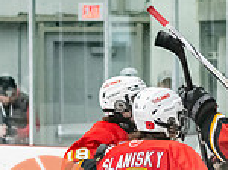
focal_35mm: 310
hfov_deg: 6.4
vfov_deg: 4.8
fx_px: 2039
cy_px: 210
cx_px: 238
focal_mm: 70
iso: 3200
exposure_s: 1/800
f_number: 2.8
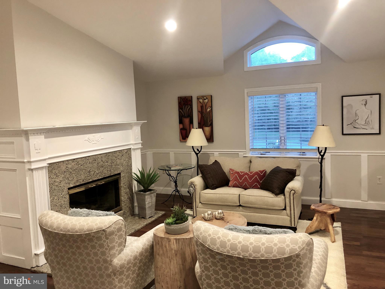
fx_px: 311
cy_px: 144
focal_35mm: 28
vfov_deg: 49.7
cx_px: 192
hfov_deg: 63.4
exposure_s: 1/15
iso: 64
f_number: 1.8
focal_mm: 4
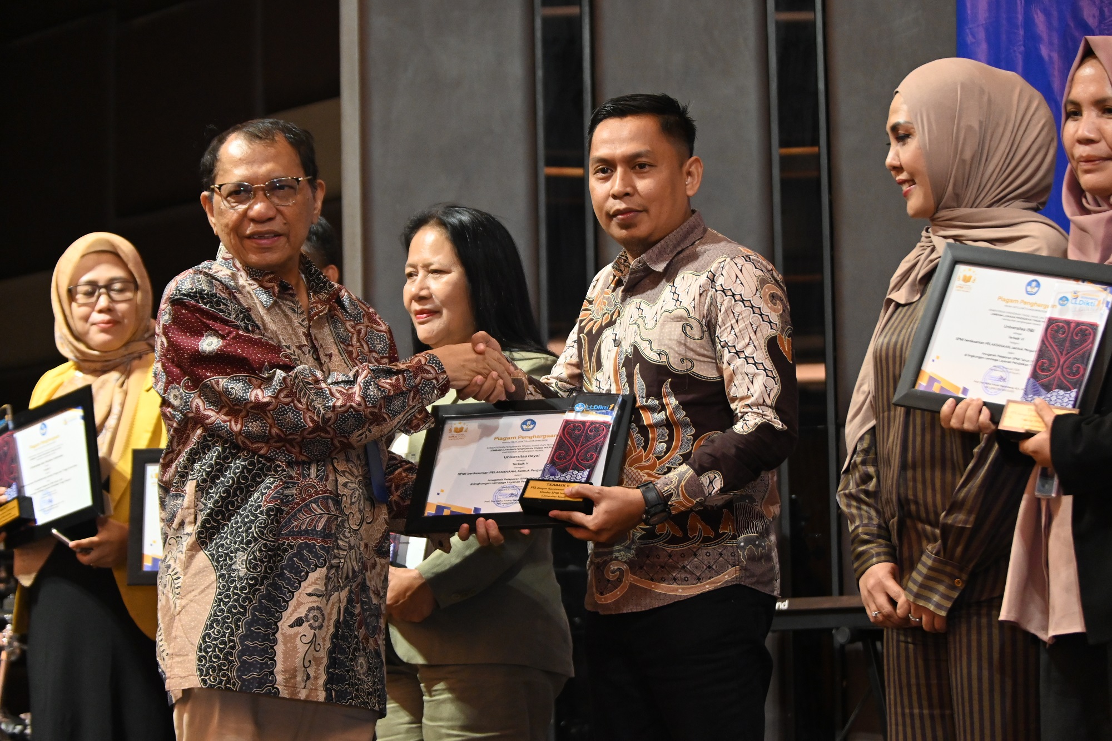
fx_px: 5791
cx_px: 556
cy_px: 370
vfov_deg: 7.3
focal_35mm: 188
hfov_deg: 11.0
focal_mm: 125
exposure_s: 1/80
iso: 2000
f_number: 5.3
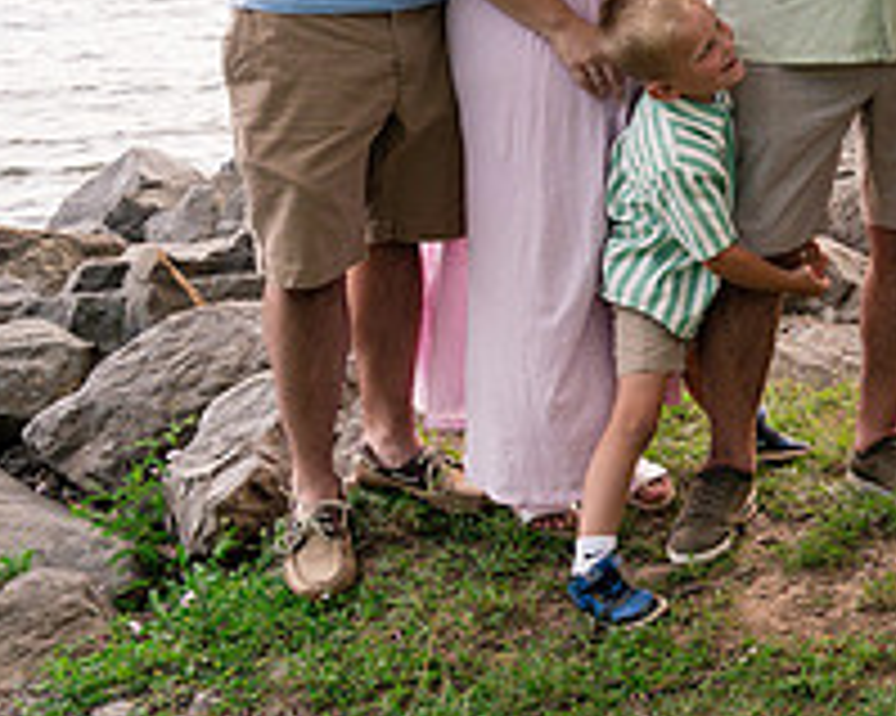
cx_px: 1238
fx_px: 1829
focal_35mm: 69
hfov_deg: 23.5
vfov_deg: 21.6
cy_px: 60
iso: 800
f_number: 5.6
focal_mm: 24
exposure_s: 1/200
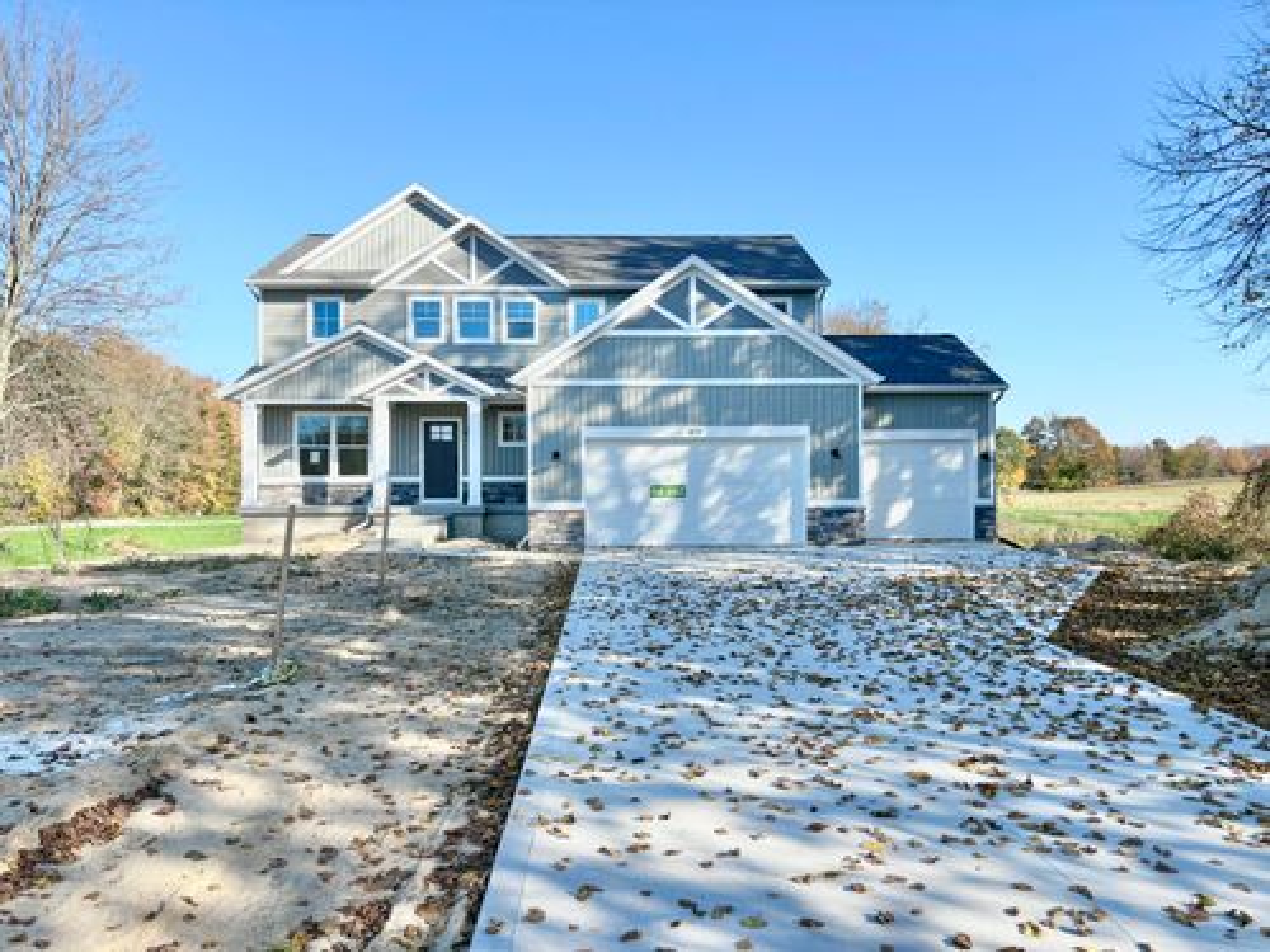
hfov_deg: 67.3
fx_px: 954
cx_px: 635
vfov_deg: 53.1
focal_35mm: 26
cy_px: 476
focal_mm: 5.96
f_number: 1.6
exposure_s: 1/2141
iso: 50
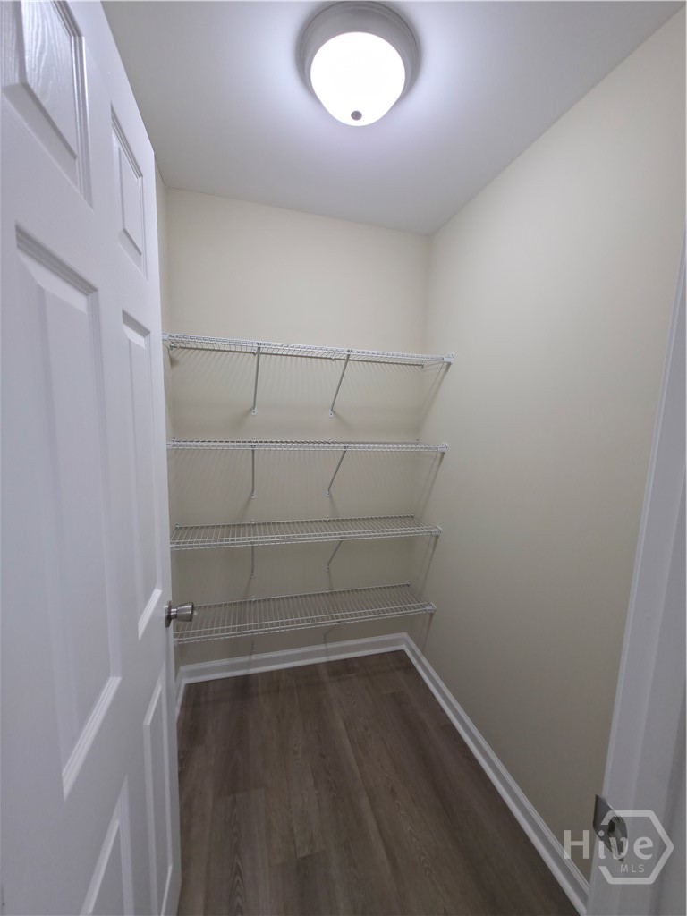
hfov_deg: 89.9
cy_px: 458
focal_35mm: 13
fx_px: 344
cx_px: 344
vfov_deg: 106.2
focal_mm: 2.2
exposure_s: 1/60
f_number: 1.9
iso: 100
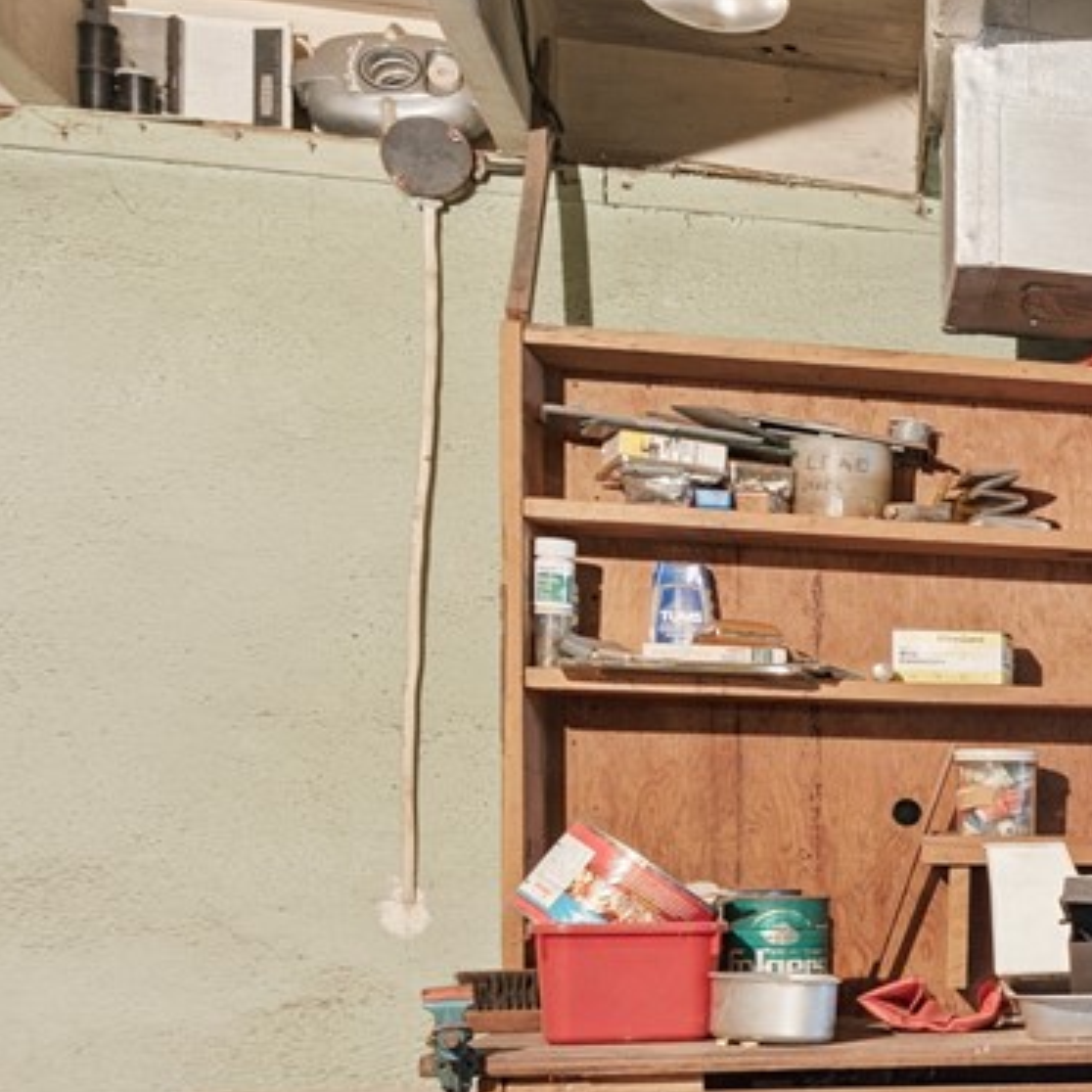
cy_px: 888
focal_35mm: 62
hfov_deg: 21.0
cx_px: 1854
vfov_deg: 27.1
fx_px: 2213
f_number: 8
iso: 400
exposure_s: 1/2
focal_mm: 16
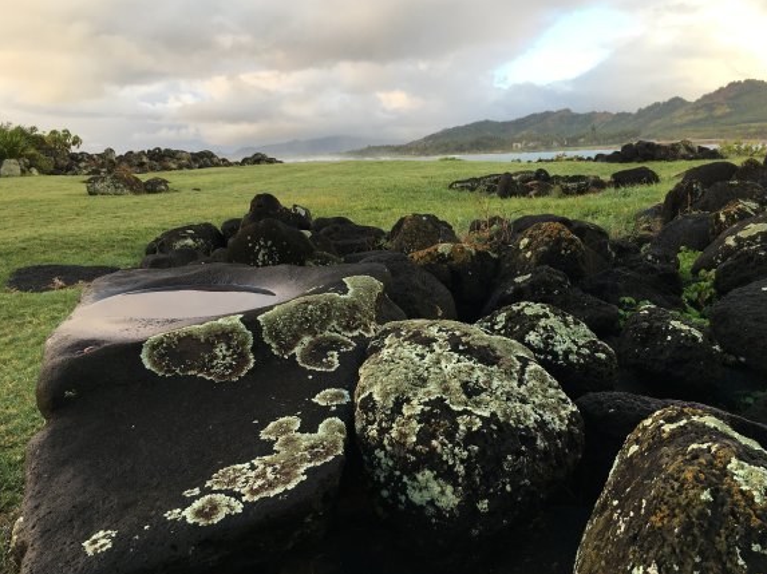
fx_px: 686
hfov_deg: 58.3
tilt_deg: -9.8
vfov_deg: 45.4
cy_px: 280
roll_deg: +2.8
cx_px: 407
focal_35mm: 31
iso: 25
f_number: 2.2
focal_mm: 4.15
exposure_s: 1/120
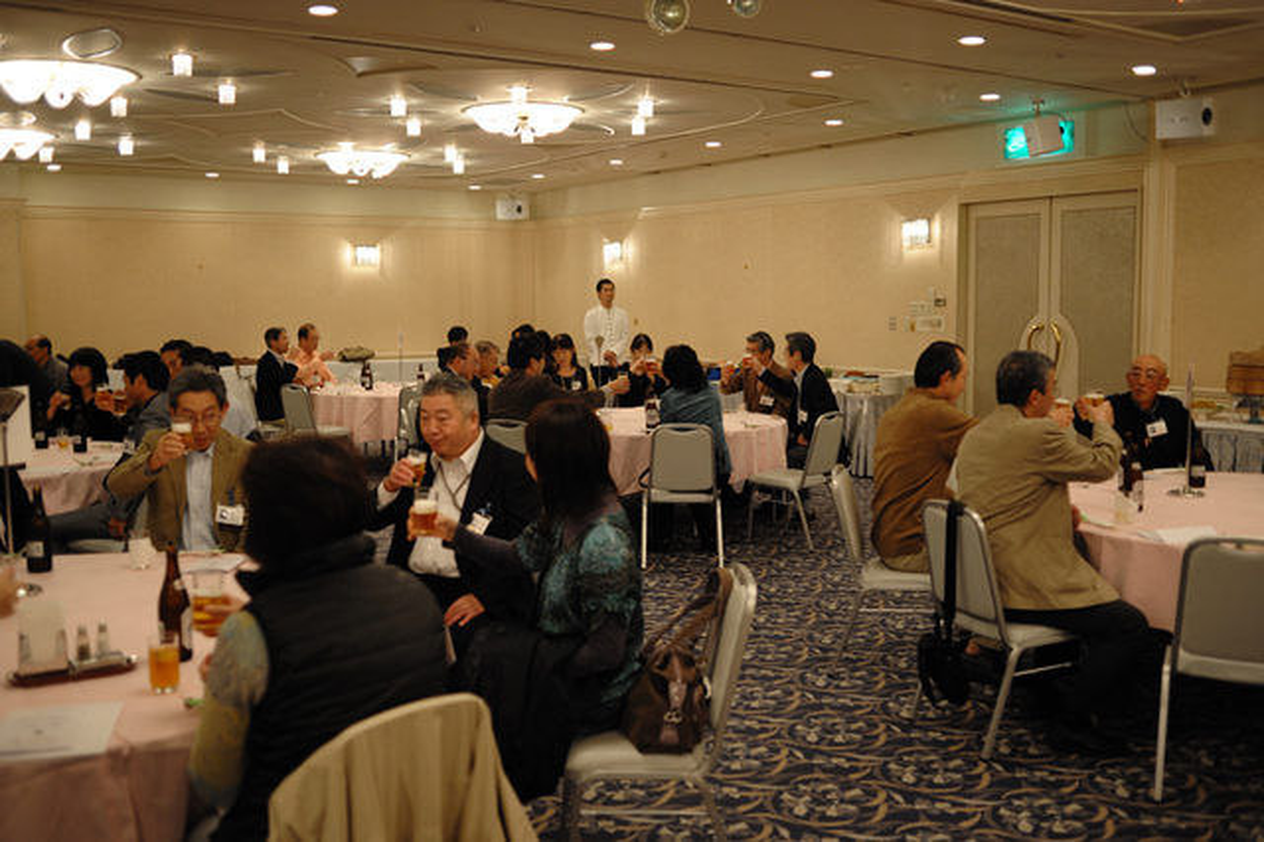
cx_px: 632
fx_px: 1228
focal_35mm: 35
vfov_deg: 37.8
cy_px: 421
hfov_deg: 54.5
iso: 1000
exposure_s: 1/100
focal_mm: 35
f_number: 2.8
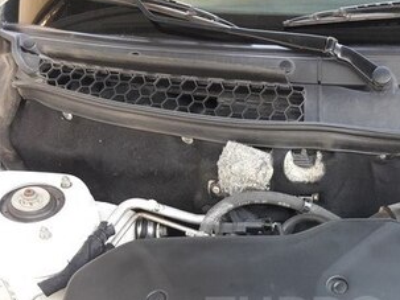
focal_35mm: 61
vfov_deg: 22.8
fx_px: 705
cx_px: 341
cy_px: 317
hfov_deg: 30.6
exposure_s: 1/33
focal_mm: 3.7
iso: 64
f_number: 1.9
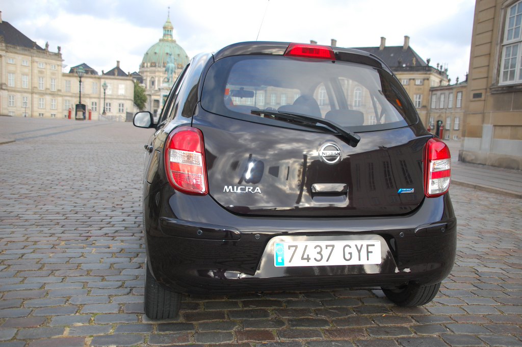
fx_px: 478
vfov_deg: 39.9
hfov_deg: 57.3
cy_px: 174
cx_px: 261
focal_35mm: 33
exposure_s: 1/500
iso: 400
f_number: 4
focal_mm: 22
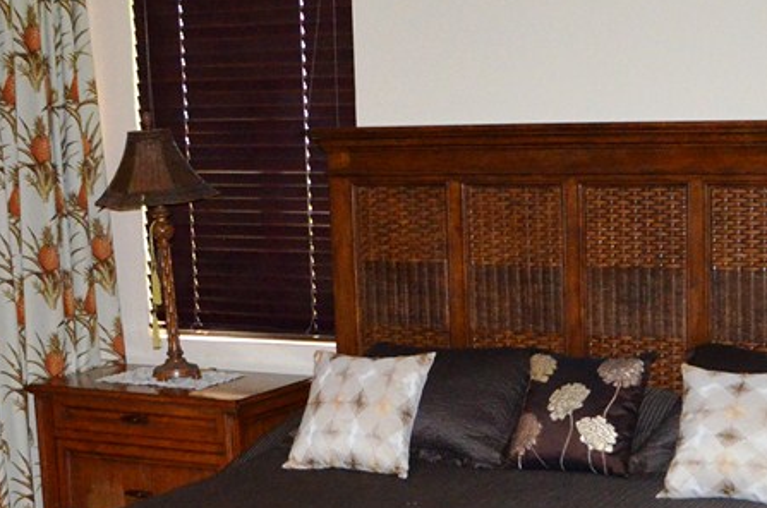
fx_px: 1488
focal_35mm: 70
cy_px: 419
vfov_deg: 19.1
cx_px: 539
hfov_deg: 28.6
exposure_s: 1/60
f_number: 3.5
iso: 3200
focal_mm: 18
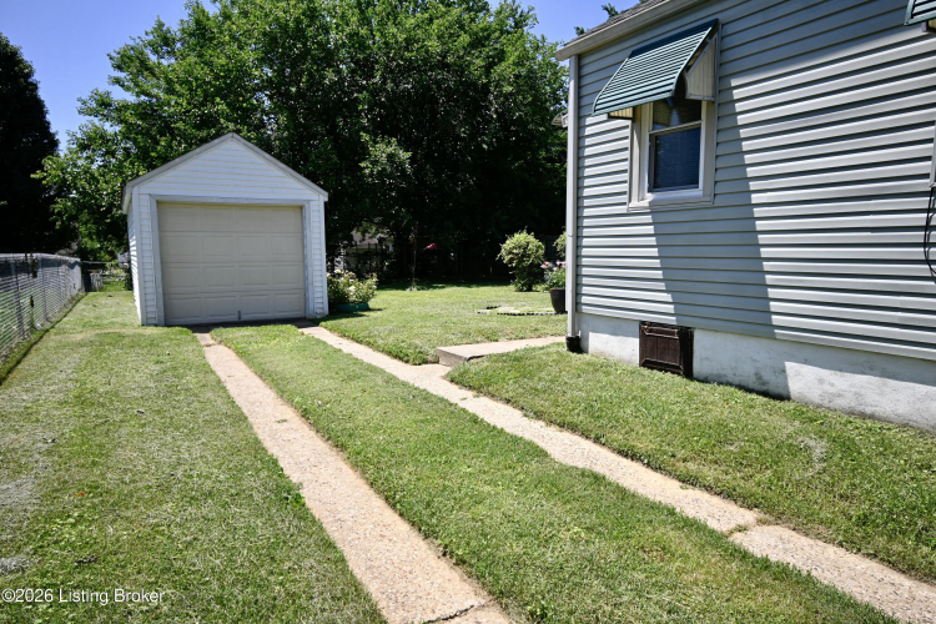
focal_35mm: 21
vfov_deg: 59.5
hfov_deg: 81.2
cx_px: 468
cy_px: 312
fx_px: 546
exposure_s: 1/500
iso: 100
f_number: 5.6
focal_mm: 14
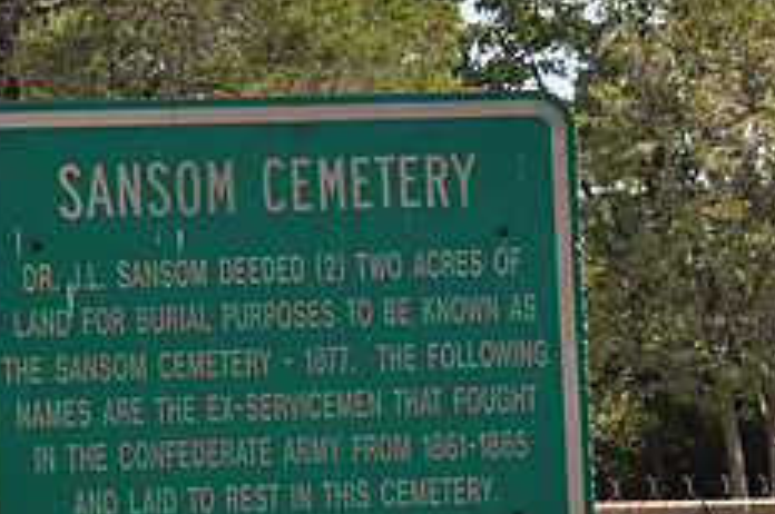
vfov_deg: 11.3
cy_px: 449
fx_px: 2580
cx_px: 220
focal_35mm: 120
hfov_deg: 17.0
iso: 200
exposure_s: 1/80
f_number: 9
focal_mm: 32
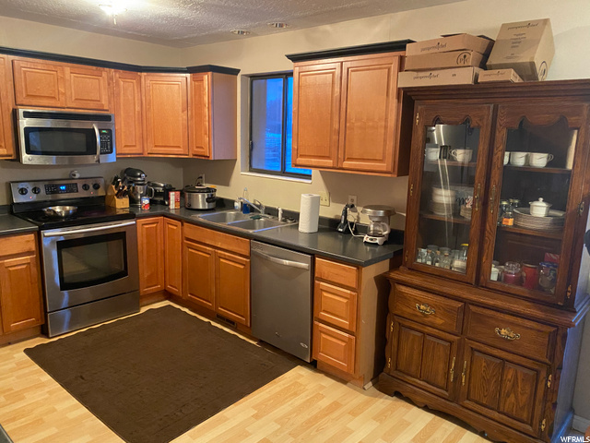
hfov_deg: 67.3
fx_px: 443
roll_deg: -2.5
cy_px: 222
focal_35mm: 26
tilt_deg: -11.5
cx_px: 295
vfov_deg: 53.1
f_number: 1.8
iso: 500
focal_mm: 4.25
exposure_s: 1/30
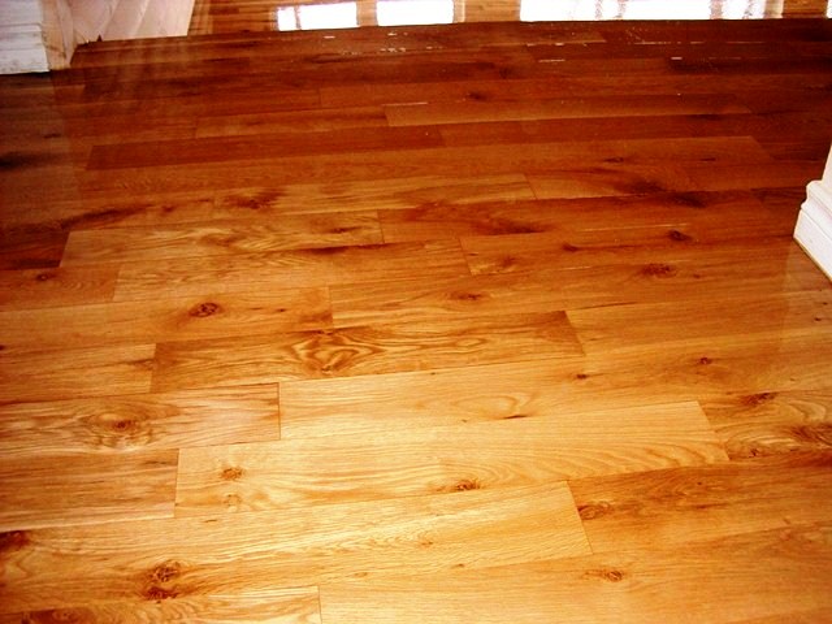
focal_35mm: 38
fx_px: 913
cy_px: 312
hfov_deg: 49.0
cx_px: 416
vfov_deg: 37.7
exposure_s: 1/60
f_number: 2.6
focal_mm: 5.8
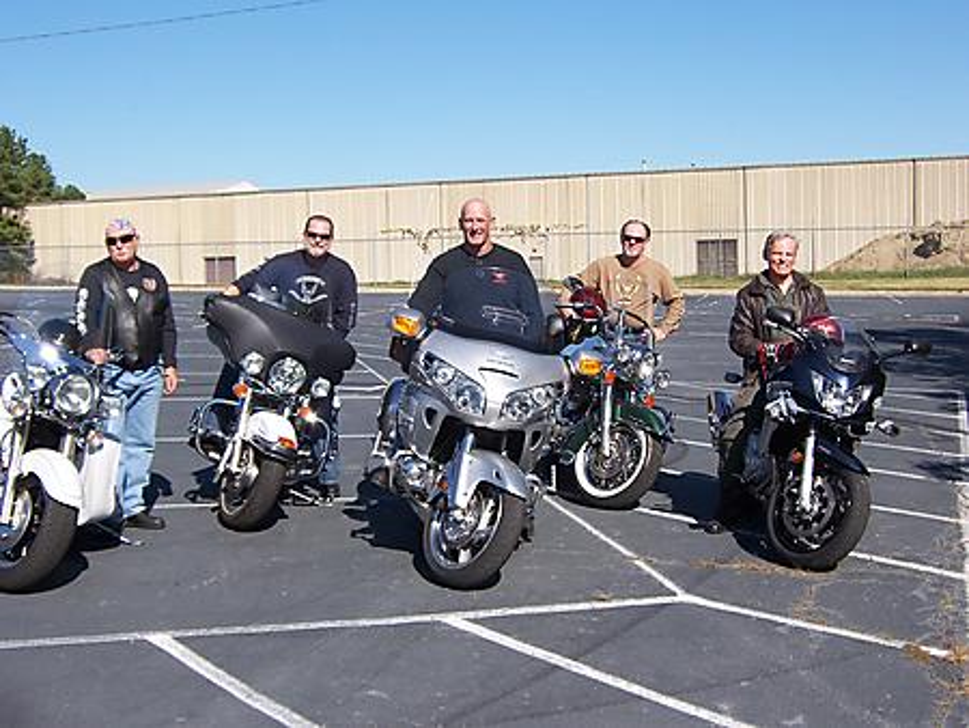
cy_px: 364
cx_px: 484
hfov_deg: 38.9
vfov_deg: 29.7
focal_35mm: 49
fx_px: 1372
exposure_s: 1/750
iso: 80
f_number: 4
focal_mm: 8.2
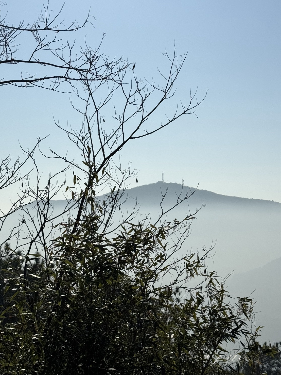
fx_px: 703
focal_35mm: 65
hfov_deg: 22.6
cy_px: 135
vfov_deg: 29.7
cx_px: 168
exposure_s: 1/50000
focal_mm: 6.86
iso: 64
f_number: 1.78
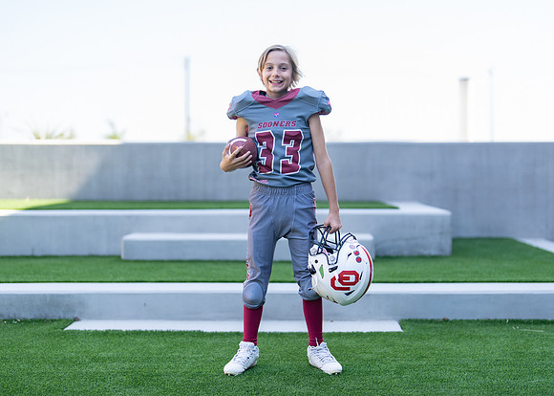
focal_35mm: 59
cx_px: 292
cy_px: 191
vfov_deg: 23.9
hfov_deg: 33.1
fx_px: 933
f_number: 1.2
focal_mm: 50
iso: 100
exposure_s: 1/1600
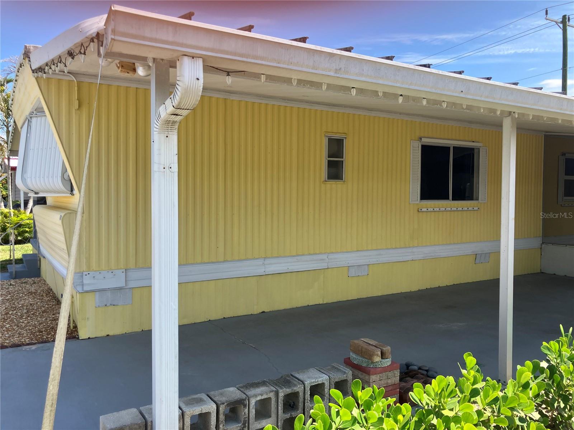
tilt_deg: -1.5
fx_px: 464
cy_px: 215
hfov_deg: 63.4
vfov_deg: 49.7
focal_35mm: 28
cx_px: 287
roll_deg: -0.2
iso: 32
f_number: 1.8
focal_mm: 3.99
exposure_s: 1/714
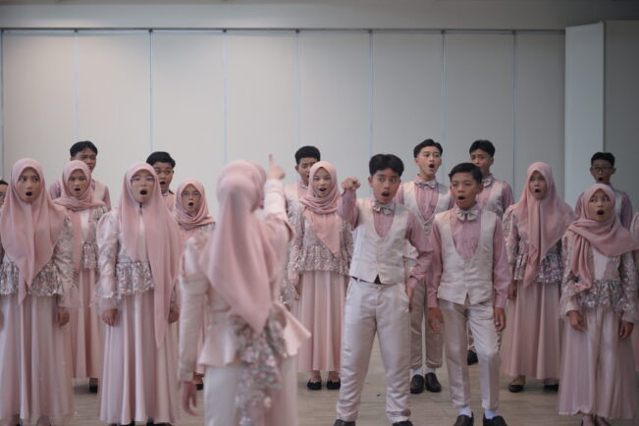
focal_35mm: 59
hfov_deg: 33.9
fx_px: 1047
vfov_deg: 23.0
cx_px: 267
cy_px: 230
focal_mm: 50
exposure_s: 1/60
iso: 320
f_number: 1.8
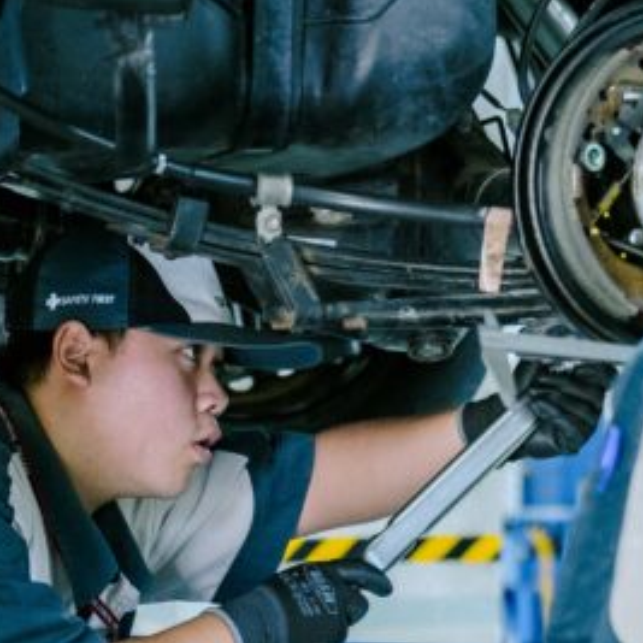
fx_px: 3152
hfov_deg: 11.6
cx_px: 291
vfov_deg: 11.5
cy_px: 620
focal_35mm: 150
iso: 1800
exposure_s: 1/200
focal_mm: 46
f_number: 2.1
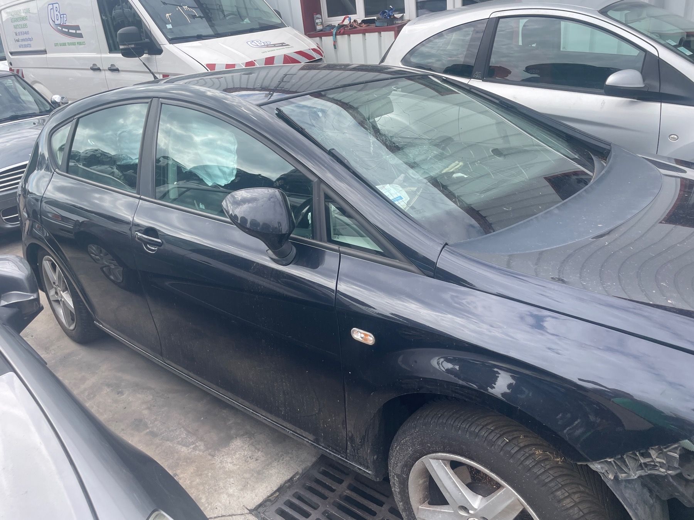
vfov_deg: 53.1
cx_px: 347
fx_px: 521
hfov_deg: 67.3
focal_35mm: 26
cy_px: 260
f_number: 1.6
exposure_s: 1/868
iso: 32
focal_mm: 4.2
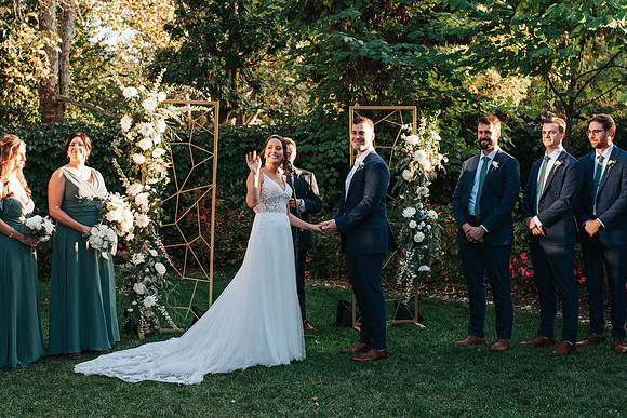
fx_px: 942
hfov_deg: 36.8
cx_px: 307
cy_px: 204
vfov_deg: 25.0
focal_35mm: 54
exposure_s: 1/1000
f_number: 3.2
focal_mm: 35
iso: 1000
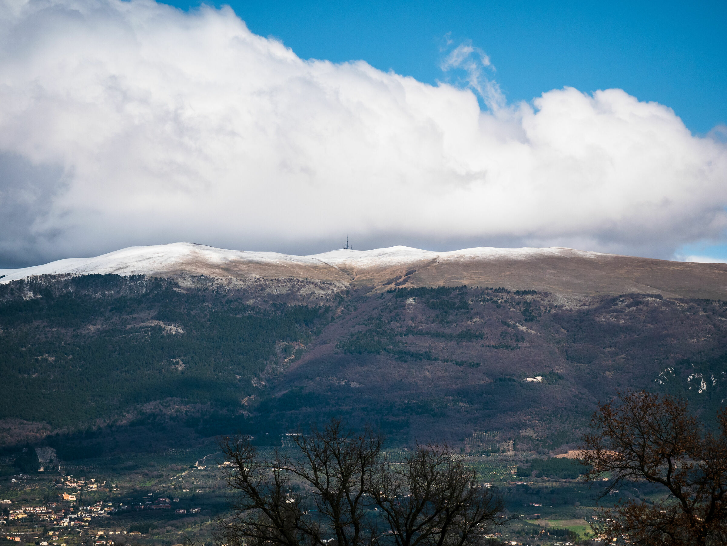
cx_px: 364
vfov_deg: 8.8
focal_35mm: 168
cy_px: 273
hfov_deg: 11.8
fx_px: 3530
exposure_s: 1/640
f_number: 5.2
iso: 200
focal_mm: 84
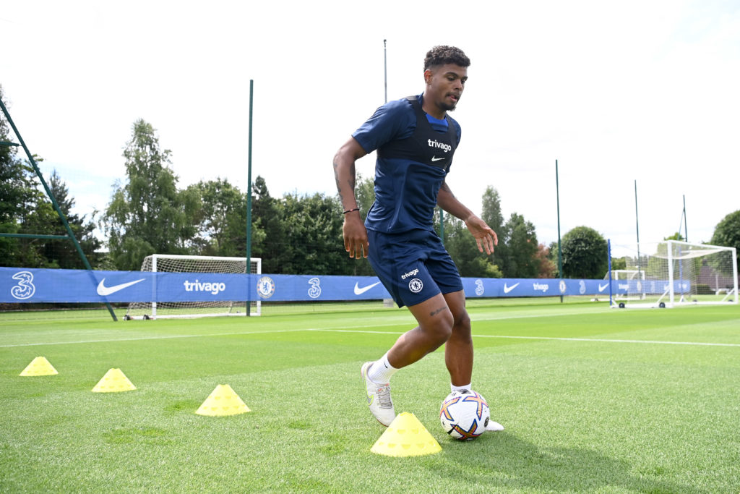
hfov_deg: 60.3
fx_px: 637
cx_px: 370
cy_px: 247
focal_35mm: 31
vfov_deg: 42.3
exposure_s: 1/1600
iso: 400
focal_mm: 31
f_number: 5.6
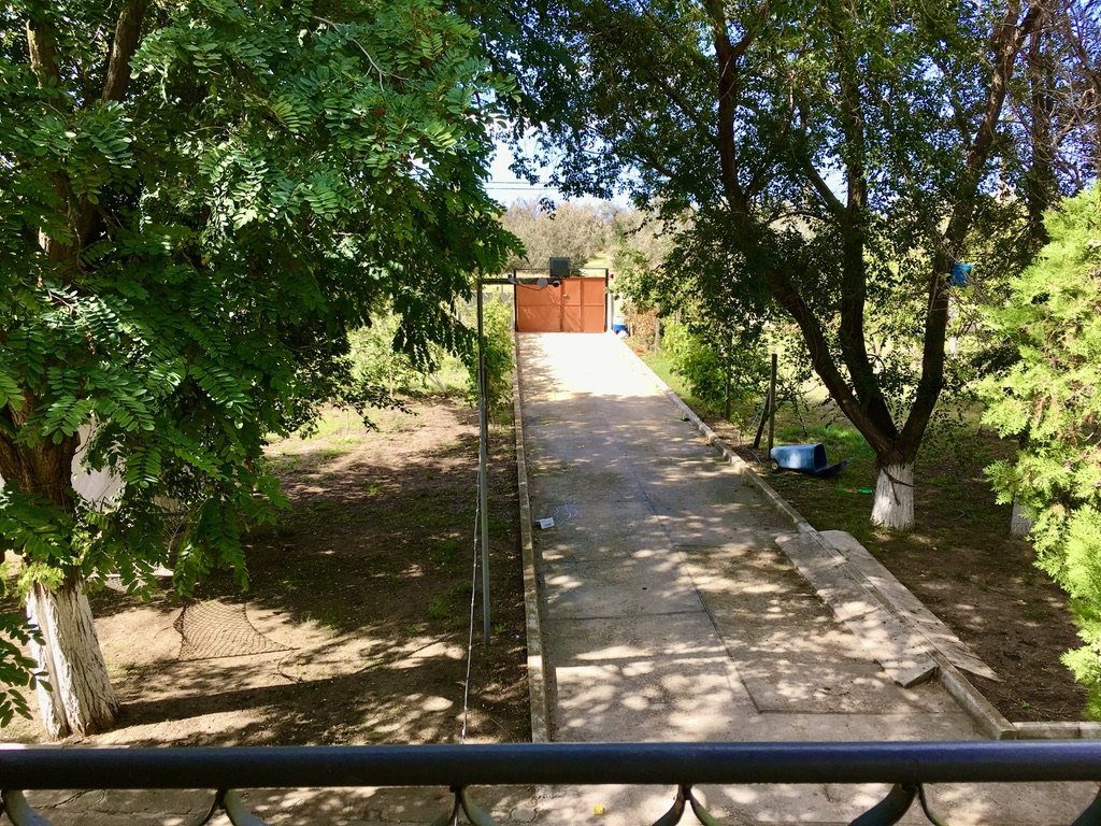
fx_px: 922
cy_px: 413
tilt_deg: -10.5
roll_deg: +0.4
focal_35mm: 29
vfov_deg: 48.2
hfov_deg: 61.7
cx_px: 550
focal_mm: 4.15
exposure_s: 1/432
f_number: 2.2
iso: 25
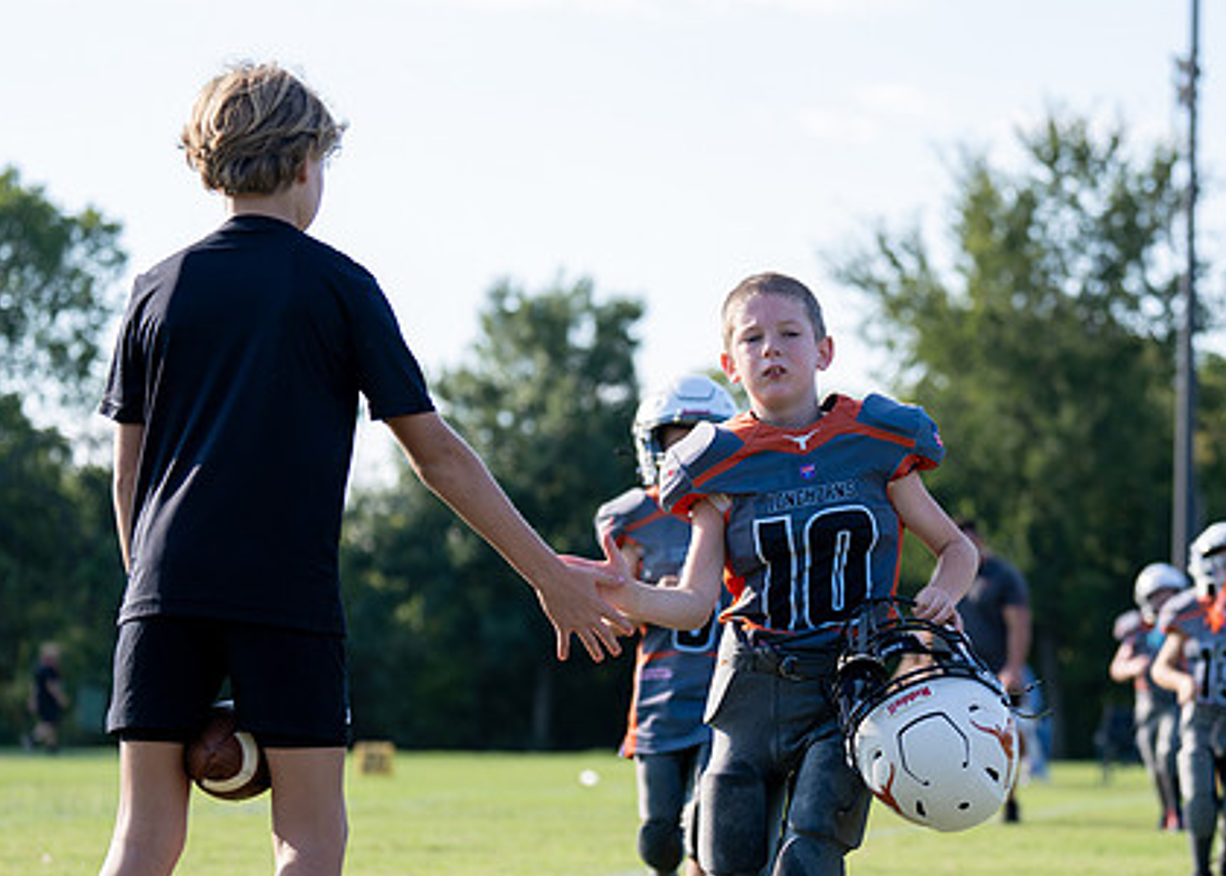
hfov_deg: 19.4
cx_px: 736
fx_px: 3586
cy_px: 598
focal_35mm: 103
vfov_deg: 13.9
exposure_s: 1/2000
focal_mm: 70
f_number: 2.8
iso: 250
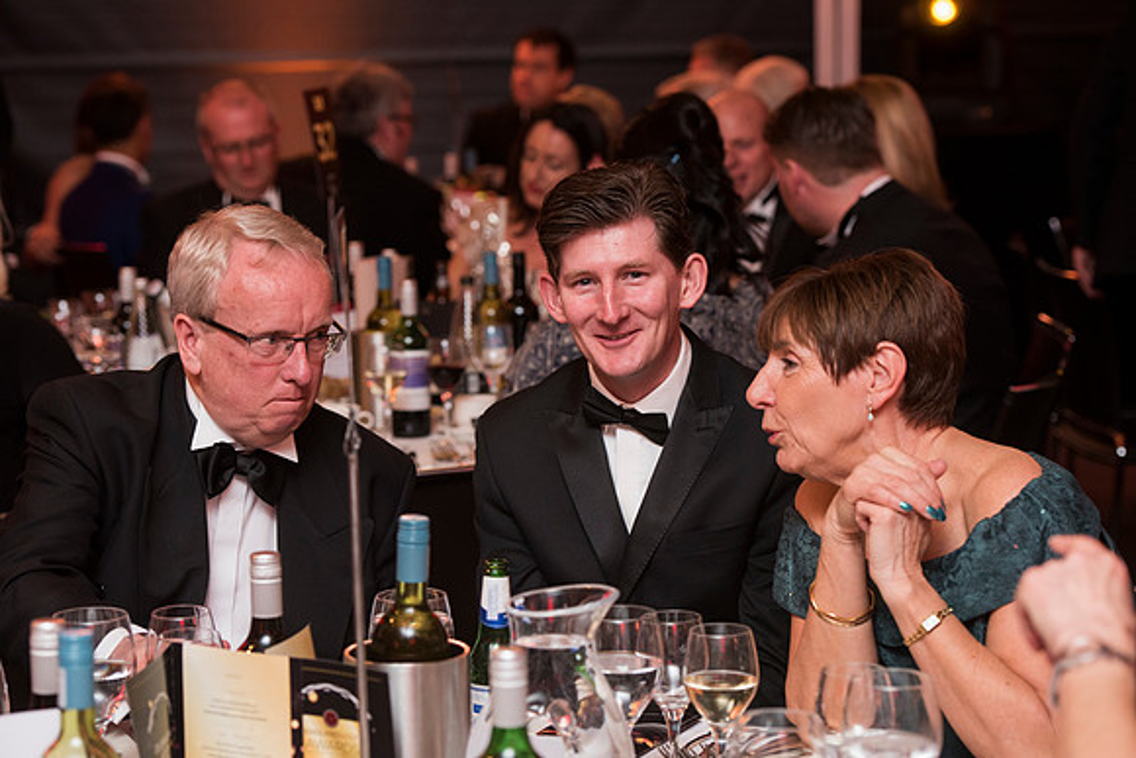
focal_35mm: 98
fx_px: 3093
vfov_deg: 14.0
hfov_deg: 20.8
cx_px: 568
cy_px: 379
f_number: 4.5
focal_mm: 98
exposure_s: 1/50
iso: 2000
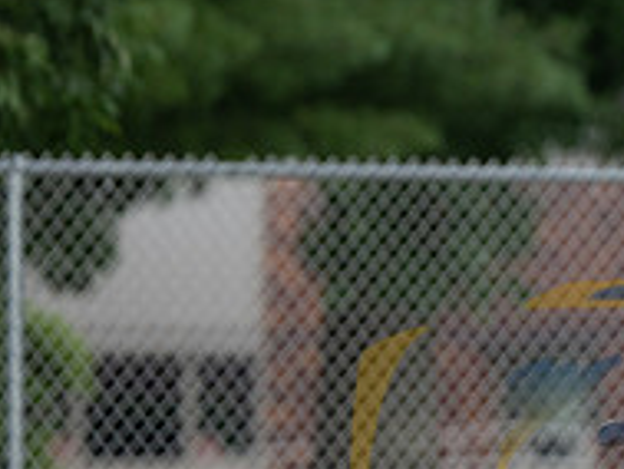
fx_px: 14538
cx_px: 784
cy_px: 387
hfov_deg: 2.5
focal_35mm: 806
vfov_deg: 1.8
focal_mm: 200
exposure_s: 1/1600
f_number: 2.8
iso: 320
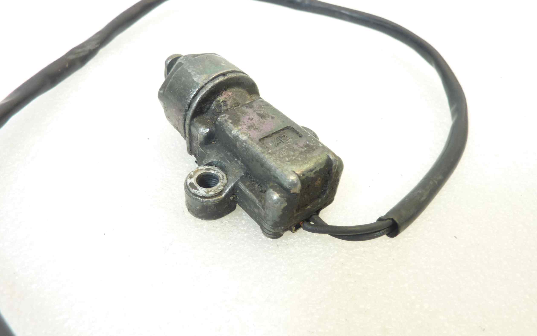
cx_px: 266
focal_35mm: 27
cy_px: 171
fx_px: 395
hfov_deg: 68.4
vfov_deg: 46.0
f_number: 3.3
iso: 80
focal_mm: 4.1
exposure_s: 1/15
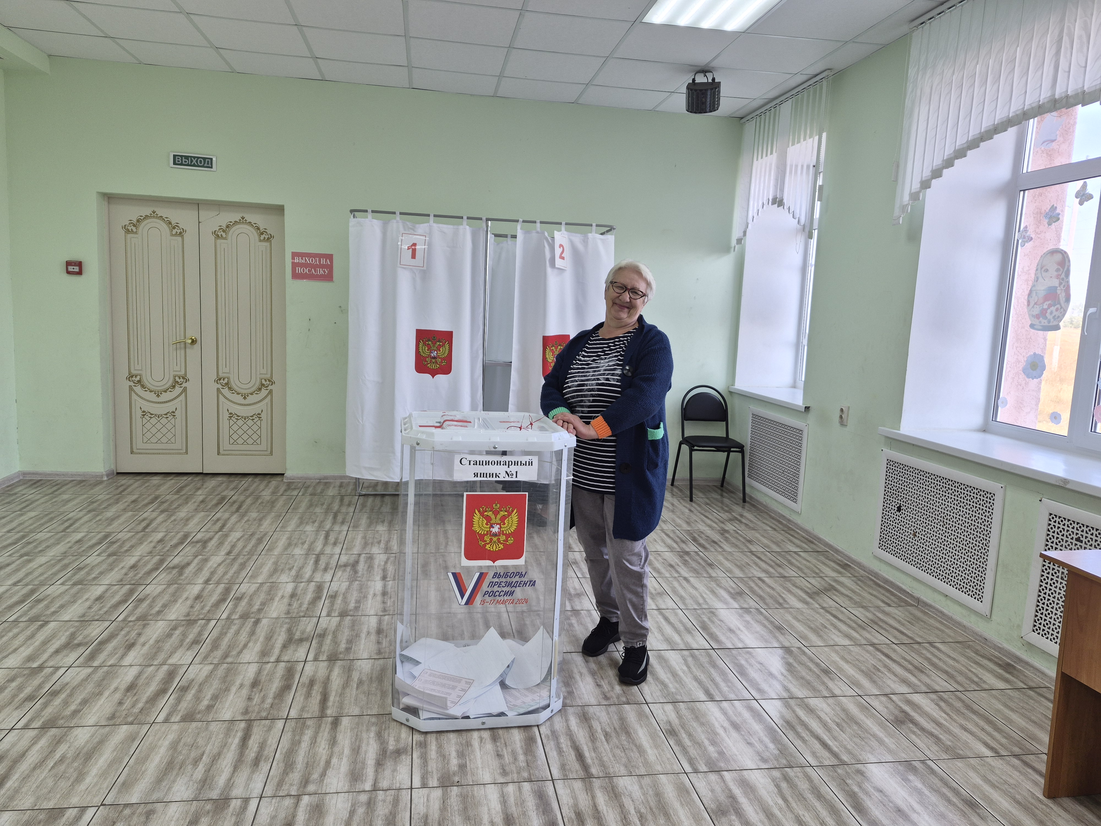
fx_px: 732
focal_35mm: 23
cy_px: 413
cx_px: 550
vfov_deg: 58.9
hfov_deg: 73.9
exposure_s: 1/180
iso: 40
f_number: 1.8
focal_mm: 5.4
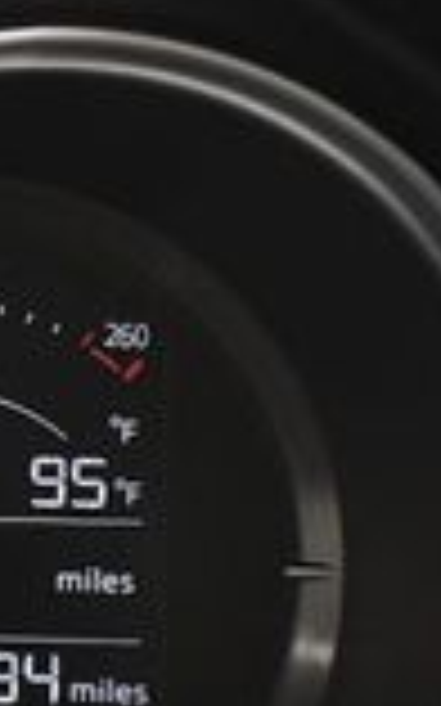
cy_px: 349
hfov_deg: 4.5
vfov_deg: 7.5
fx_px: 5370
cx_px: -950
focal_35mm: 279
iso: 2500
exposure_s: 1/160
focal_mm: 45
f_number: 4.5
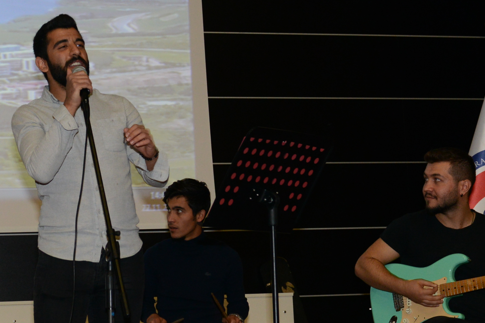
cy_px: 130
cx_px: 61
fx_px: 1320
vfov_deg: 14.0
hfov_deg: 20.5
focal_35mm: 98
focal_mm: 35
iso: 1250
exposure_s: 1/60
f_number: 4
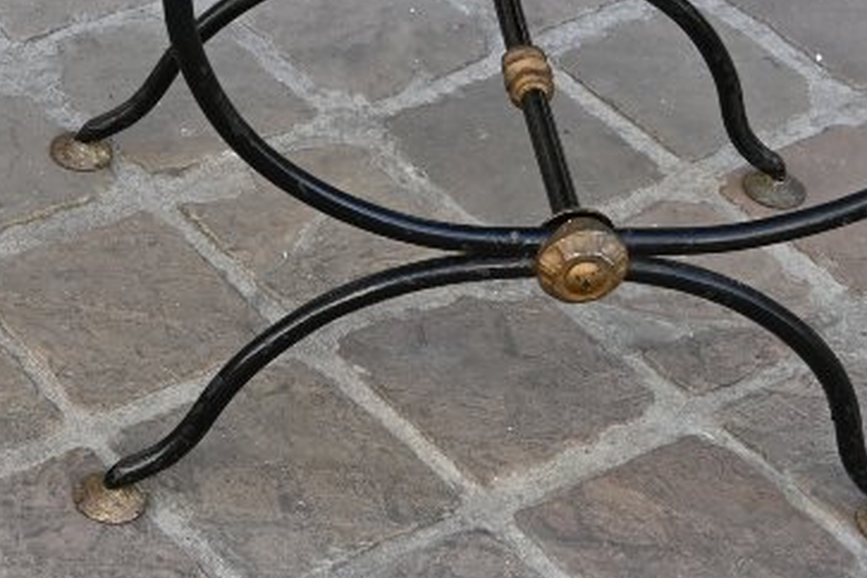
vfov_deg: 12.6
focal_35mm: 109
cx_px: -88
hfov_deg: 18.1
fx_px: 2625
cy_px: 346
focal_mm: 22
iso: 280
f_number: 4
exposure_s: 1/250
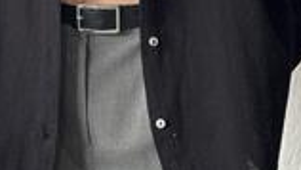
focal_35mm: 141
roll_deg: +0.8
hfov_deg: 15.2
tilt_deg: -1.6
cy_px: 21
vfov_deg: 8.6
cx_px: 101
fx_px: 1126
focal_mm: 6.86
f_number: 1.78
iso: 160
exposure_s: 1/60
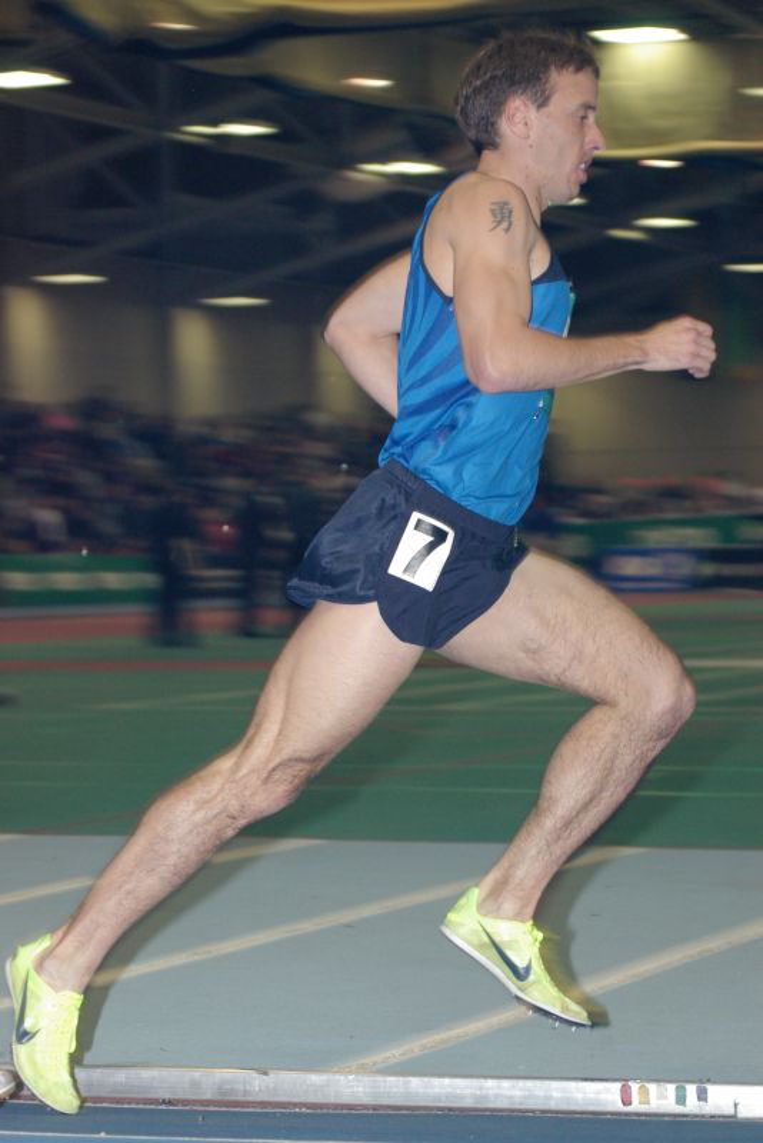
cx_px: 382
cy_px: 572
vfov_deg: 17.1
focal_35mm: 120
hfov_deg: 11.4
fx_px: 3811
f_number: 6.3
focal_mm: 80
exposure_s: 1/125
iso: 800
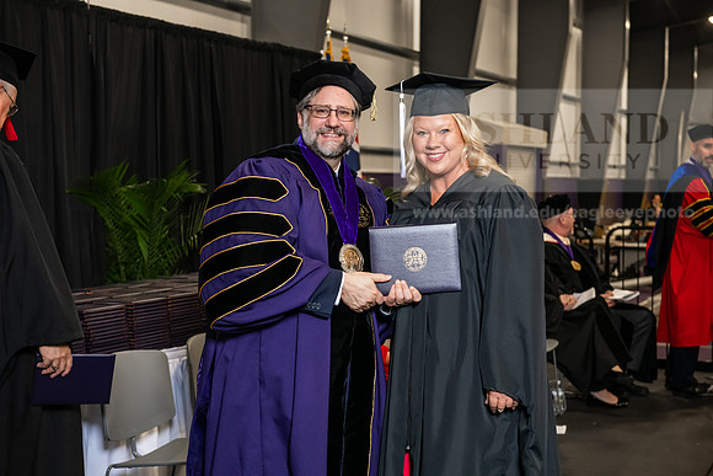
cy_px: 238
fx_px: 1228
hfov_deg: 32.4
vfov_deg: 21.9
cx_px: 356
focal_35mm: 62
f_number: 5
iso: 2500
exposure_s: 1/200
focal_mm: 62
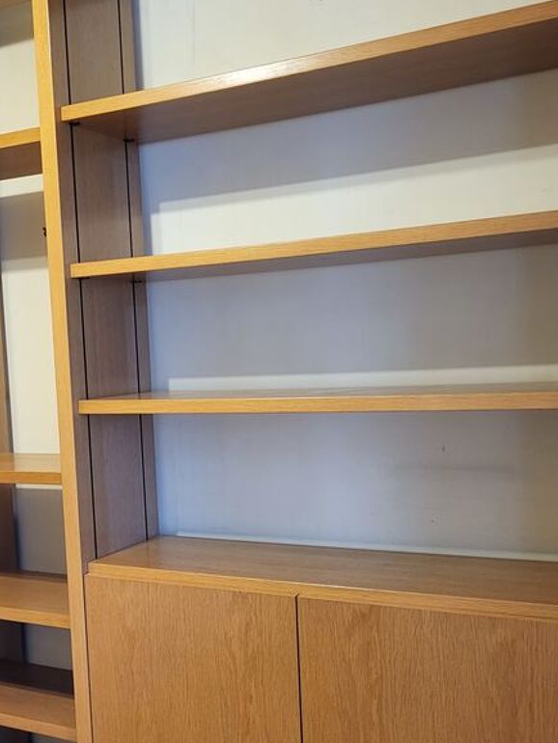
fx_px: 967
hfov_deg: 31.4
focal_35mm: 45
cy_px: 428
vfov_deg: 41.9
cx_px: 111
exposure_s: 1/50
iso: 500
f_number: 1.8
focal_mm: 5.4
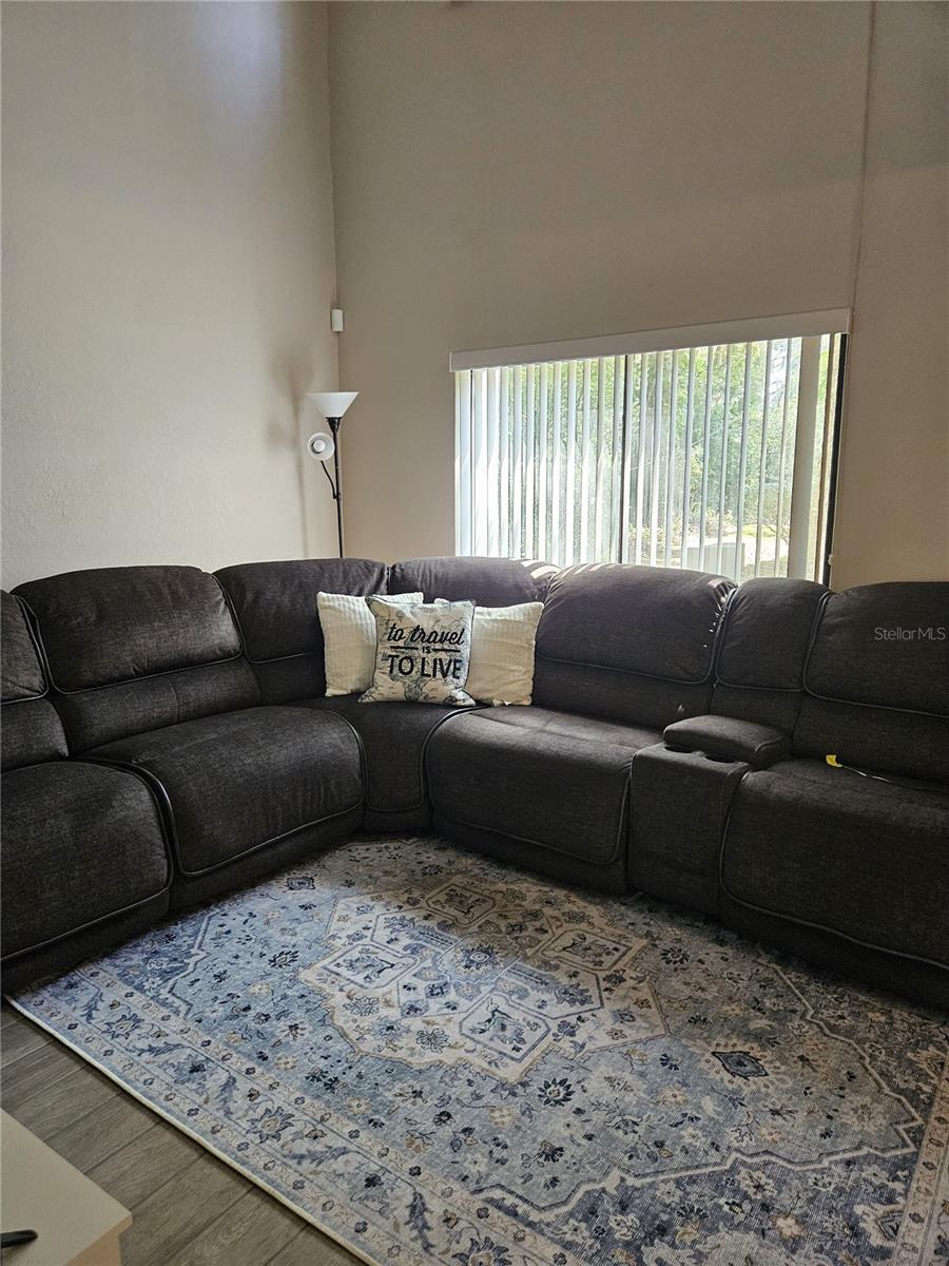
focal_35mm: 23
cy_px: 633
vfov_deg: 73.9
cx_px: 474
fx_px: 841
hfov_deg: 58.9
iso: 500
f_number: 1.8
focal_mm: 5.4
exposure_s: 1/170
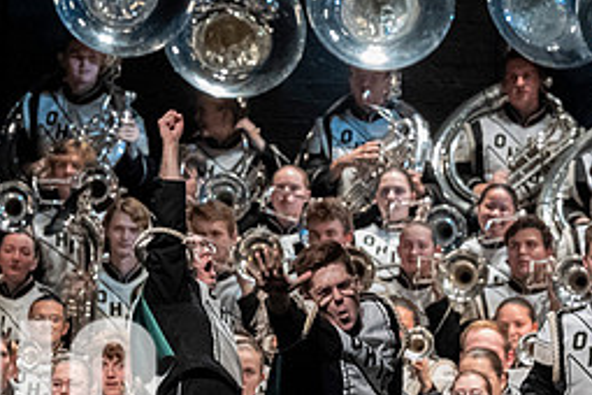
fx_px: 7843
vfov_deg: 2.9
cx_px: -19
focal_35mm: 477
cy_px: 428
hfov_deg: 4.3
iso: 4000
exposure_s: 1/500
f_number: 4
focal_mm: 140
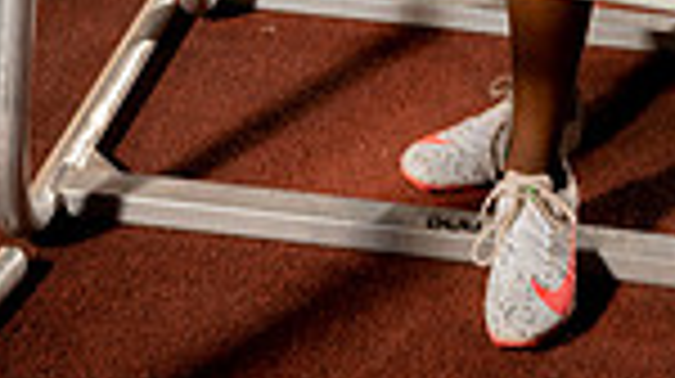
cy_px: -513
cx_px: 562
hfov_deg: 15.8
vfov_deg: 8.3
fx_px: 2414
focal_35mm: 135
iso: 640
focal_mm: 43
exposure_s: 1/250
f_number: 4
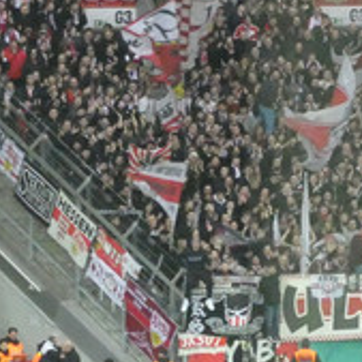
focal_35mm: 479
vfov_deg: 3.7
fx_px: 5667
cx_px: 544
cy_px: 58
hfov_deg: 3.6
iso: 1600
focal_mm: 25.6
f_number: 5.4
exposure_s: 1/80
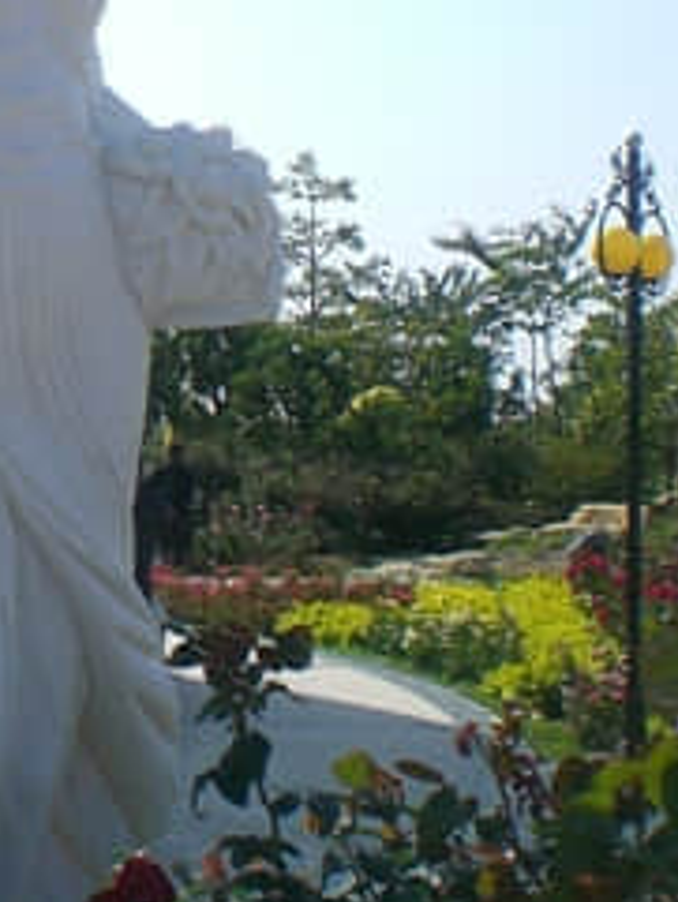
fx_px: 2635
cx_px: -37
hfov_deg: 14.4
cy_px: 206
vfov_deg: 19.3
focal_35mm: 101
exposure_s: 1/500
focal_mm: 6.3
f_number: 4.4
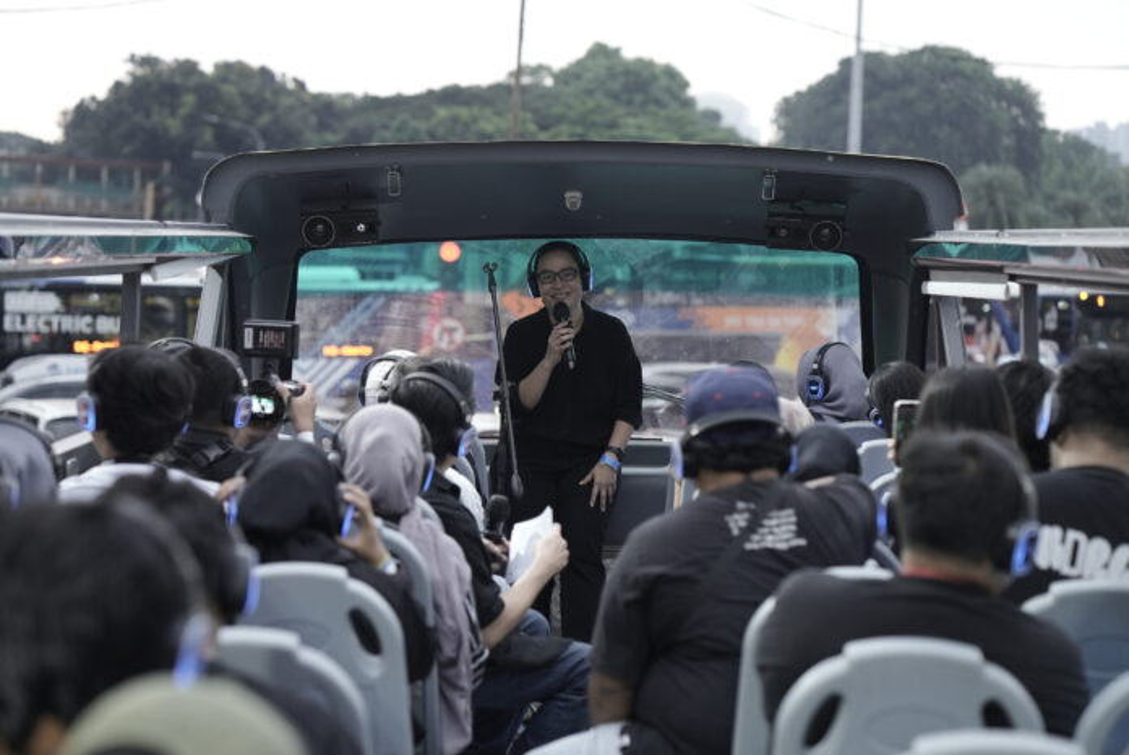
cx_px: 564
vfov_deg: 16.1
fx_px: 2667
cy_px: 378
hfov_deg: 23.9
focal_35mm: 85
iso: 800
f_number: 2.8
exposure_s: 1/100
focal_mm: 85
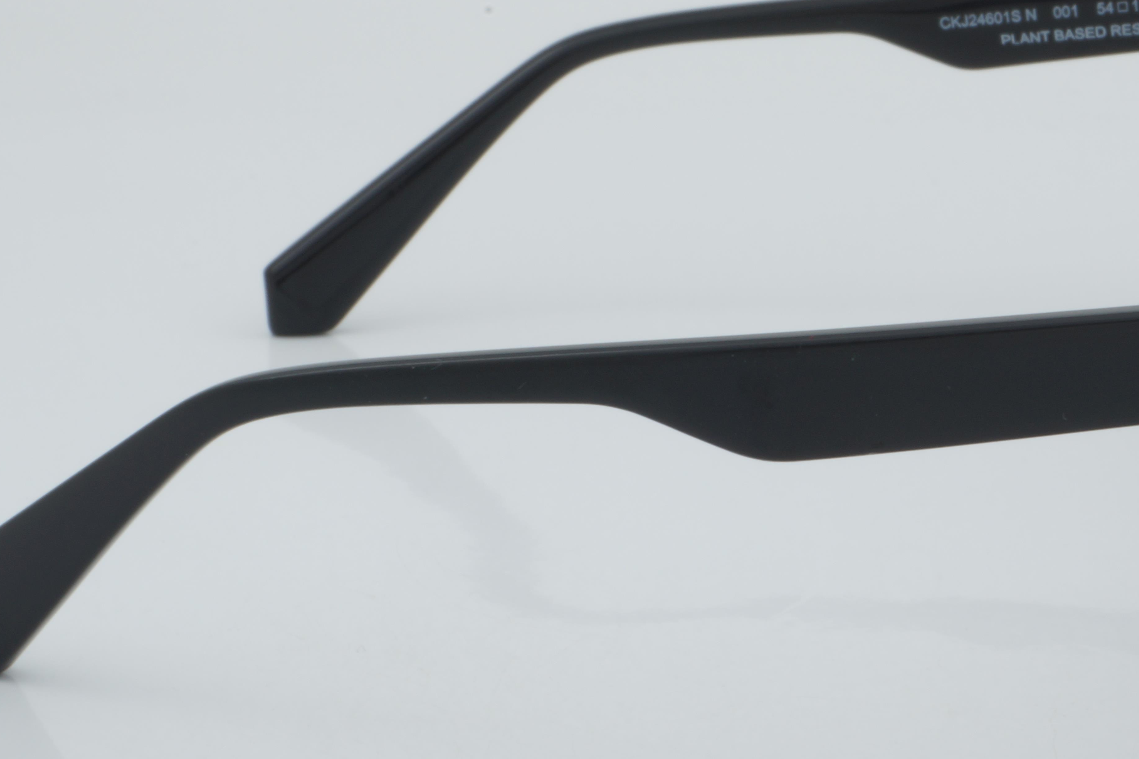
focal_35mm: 122
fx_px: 3859
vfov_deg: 11.2
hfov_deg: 16.7
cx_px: 828
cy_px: 357
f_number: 32
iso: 100
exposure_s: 1/3
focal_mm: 50
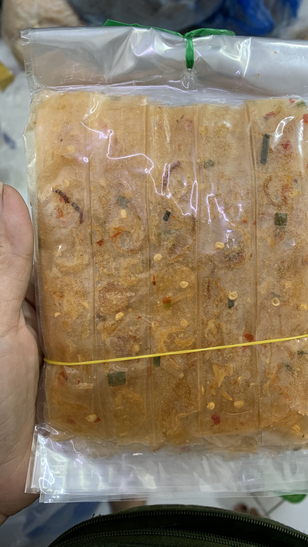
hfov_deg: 39.7
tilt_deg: -72.5
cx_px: 203
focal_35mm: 29
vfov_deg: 66.1
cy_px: 277
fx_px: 421
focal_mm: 4.25
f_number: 1.8
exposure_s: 1/60
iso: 125
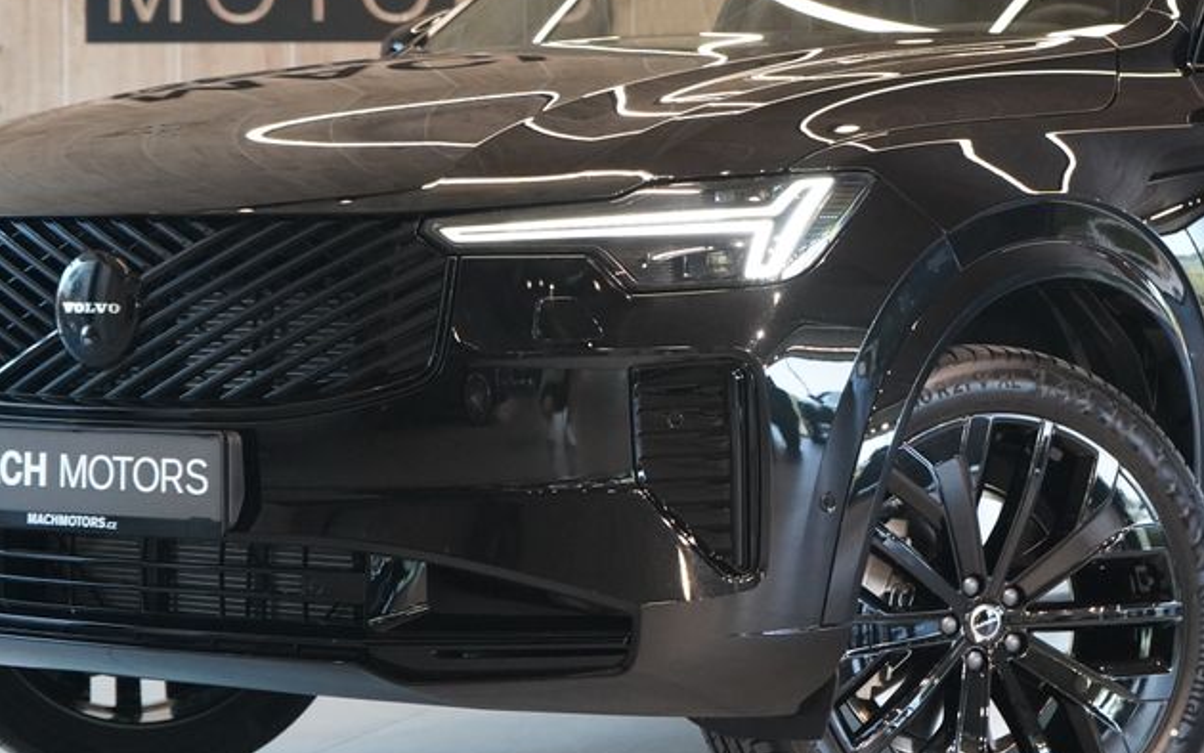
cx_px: 699
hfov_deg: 20.6
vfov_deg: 13.0
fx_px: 3315
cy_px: 318
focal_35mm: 101
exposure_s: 1/160
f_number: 5.6
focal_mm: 61
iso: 8000
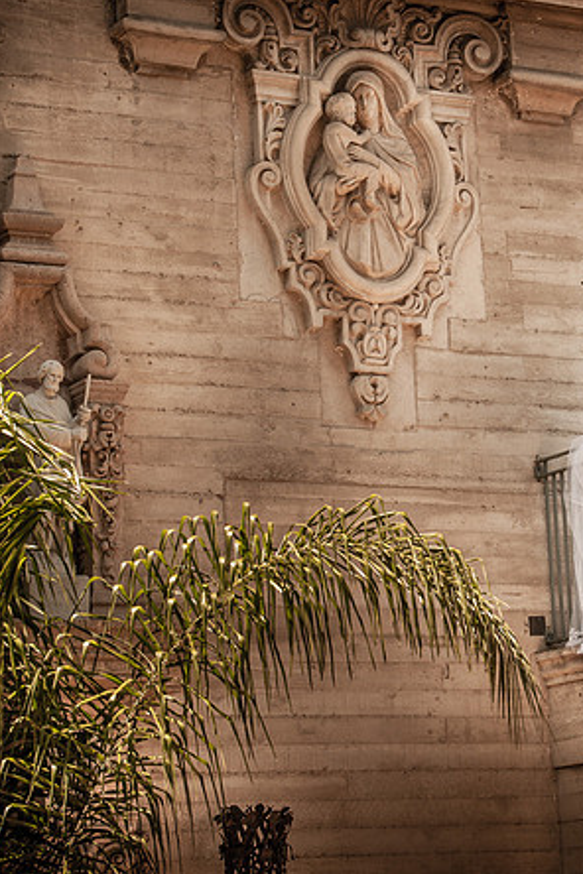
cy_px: 438
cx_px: 405
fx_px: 2672
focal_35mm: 110
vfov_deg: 18.6
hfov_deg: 12.4
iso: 250
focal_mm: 70
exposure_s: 1/200
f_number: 8
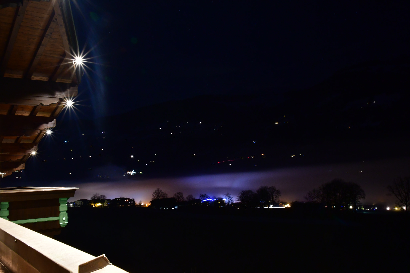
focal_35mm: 33
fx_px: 376
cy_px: 136
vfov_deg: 40.0
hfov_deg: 57.2
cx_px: 205
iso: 1250
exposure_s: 30
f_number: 22
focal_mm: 22
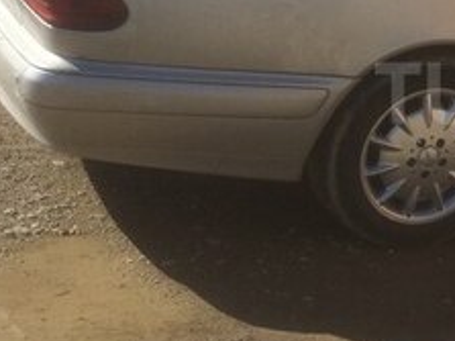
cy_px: 93
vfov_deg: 17.1
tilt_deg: -14.0
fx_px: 1130
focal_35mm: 86
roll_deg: -12.5
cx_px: 584
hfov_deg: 20.8
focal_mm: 4.15
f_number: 2.2
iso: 32
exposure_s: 1/2053
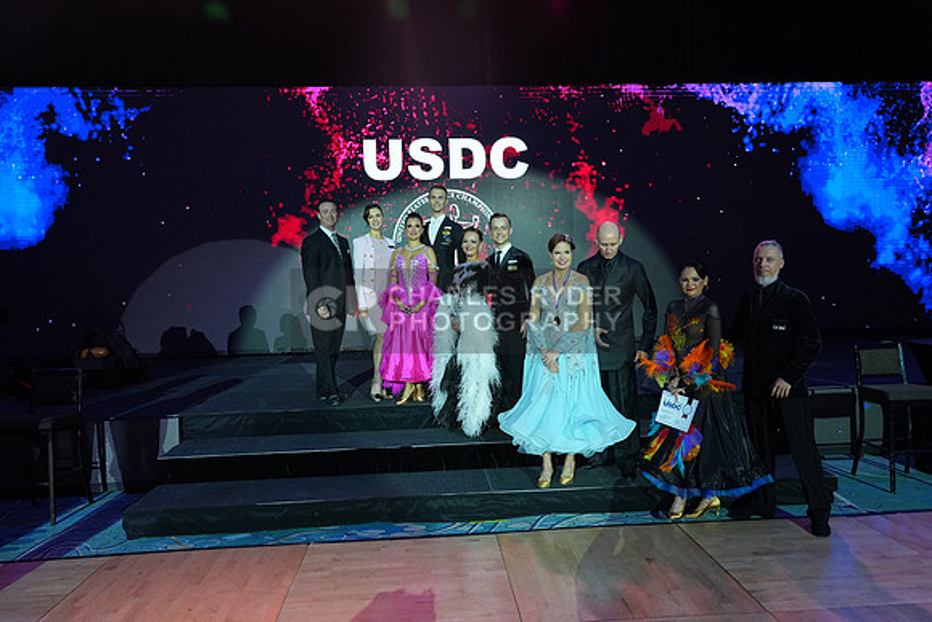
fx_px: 647
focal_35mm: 25
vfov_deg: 51.3
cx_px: 466
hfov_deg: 71.5
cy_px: 311
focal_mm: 25
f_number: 4
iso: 2500
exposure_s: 1/400
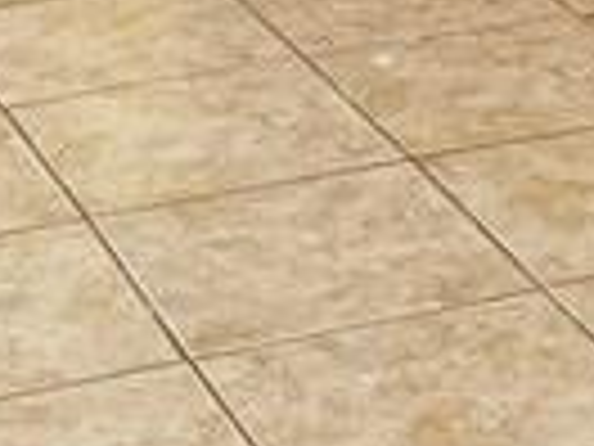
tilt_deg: -4.1
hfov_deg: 10.6
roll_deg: +0.1
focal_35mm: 186
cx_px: 549
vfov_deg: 7.2
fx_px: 3192
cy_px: -829
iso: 200
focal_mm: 6.76
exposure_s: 1/60
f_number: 1.78
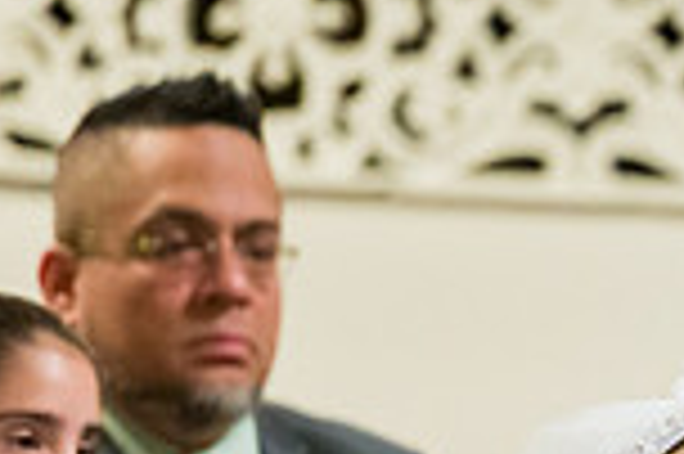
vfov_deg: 1.8
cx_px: 1148
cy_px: 400
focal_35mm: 743
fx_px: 14102
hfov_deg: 2.8
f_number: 3.2
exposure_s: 1/200
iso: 6400
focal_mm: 195
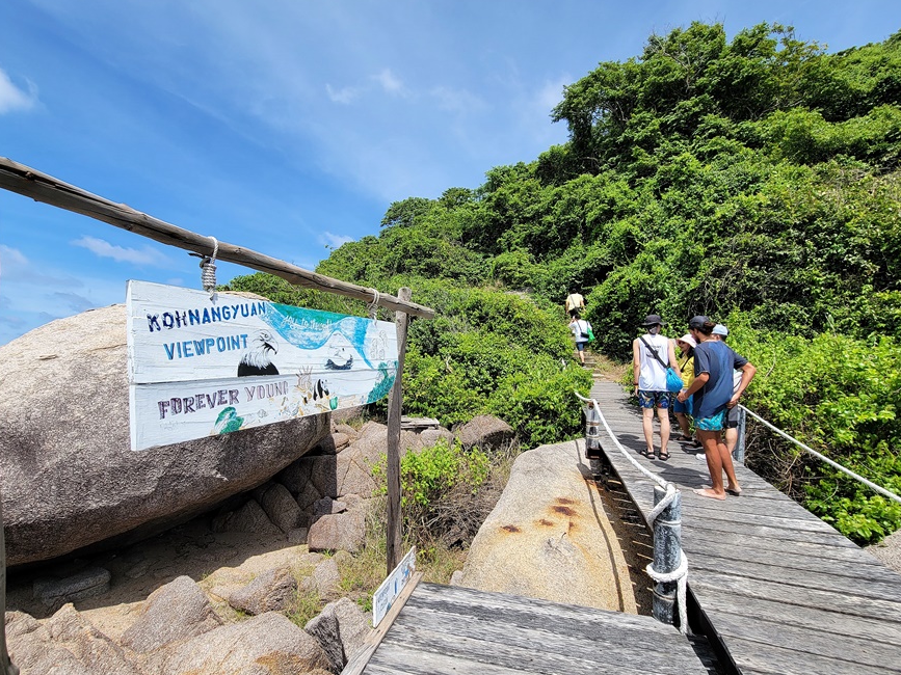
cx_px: 426
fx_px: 390
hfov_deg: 98.1
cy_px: 342
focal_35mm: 15
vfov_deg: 81.7
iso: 50
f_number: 2.2
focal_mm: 2.2
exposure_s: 1/1668
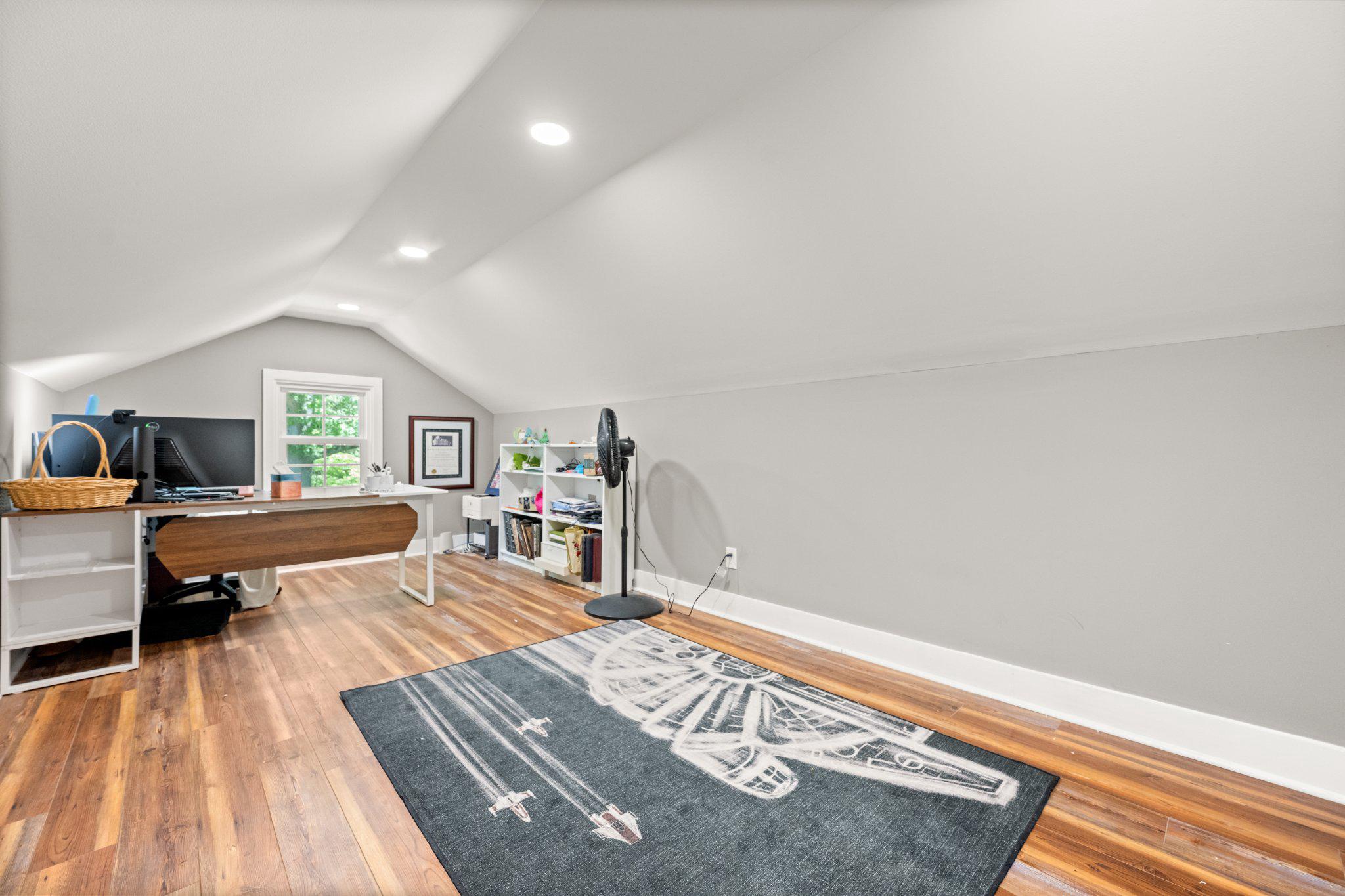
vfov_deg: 81.2
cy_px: 448
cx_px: 672
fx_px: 523
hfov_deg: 104.3
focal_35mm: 14
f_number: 5.6
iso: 1600
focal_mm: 14
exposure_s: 1/10
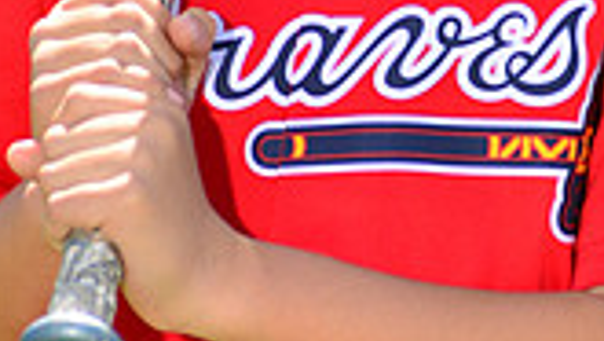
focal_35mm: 738
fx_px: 11825
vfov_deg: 1.6
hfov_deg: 2.9
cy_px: -176
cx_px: 397
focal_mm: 200
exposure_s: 1/250
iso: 200
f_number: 8
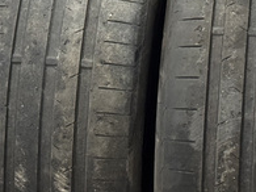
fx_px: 1094
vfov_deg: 10.0
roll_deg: +2.1
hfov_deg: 13.3
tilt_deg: -36.9
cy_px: 122
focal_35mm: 148
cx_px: 152
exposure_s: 1/18
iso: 800
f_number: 1.78
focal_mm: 6.76
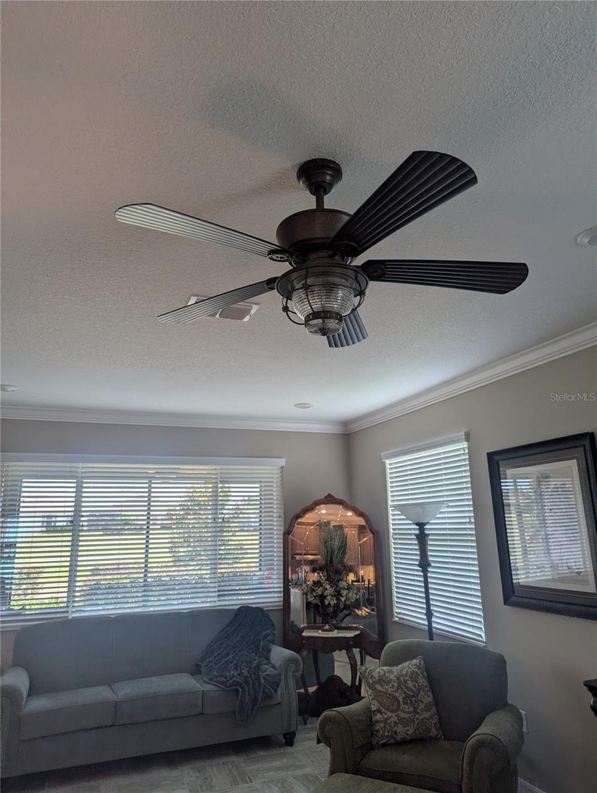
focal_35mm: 24
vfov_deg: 71.5
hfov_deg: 56.9
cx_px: 298
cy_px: 396
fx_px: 551
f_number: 1.85
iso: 45
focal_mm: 6.81
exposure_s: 1/120
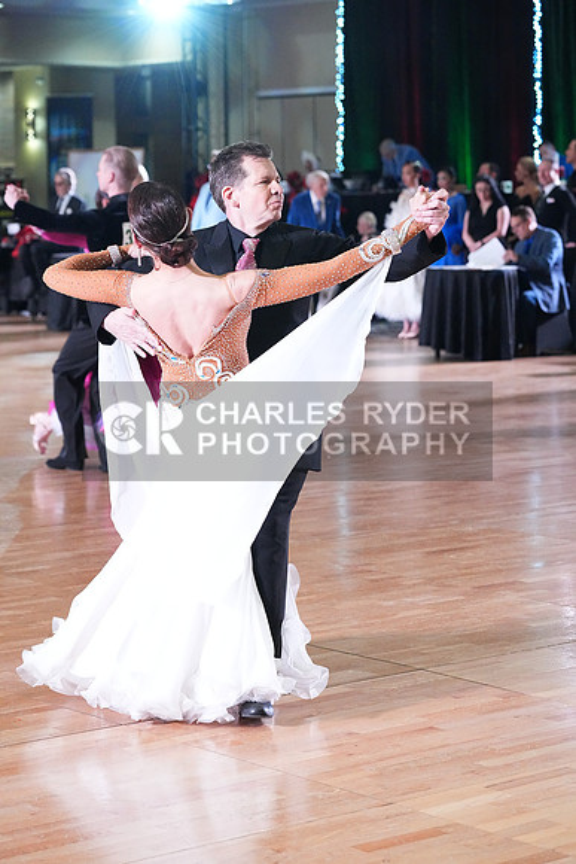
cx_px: 288
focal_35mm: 93
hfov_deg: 14.7
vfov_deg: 21.9
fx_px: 2230
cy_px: 432
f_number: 5
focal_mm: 93
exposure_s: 1/400
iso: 10000
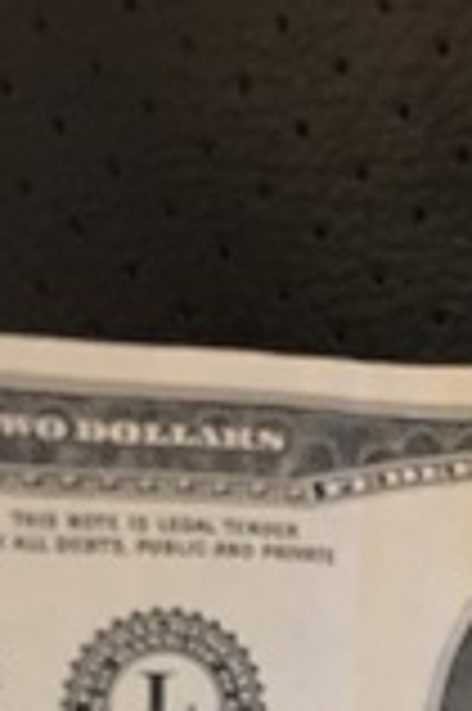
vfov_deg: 23.1
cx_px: 580
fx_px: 1656
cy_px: 734
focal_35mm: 84
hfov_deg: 15.6
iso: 400
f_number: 2.2
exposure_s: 1/15
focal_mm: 4.15
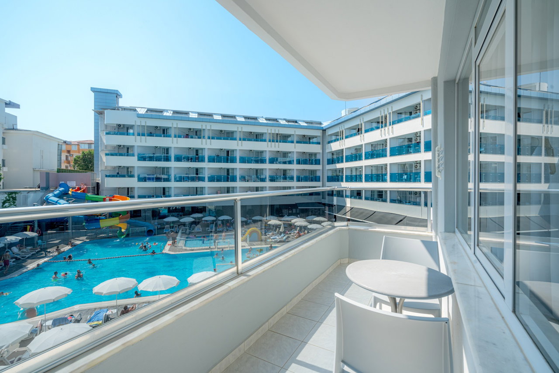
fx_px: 248
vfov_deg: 73.8
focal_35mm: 16
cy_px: 186
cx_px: 280
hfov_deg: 96.7
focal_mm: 16
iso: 200
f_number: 11
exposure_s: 1/1600
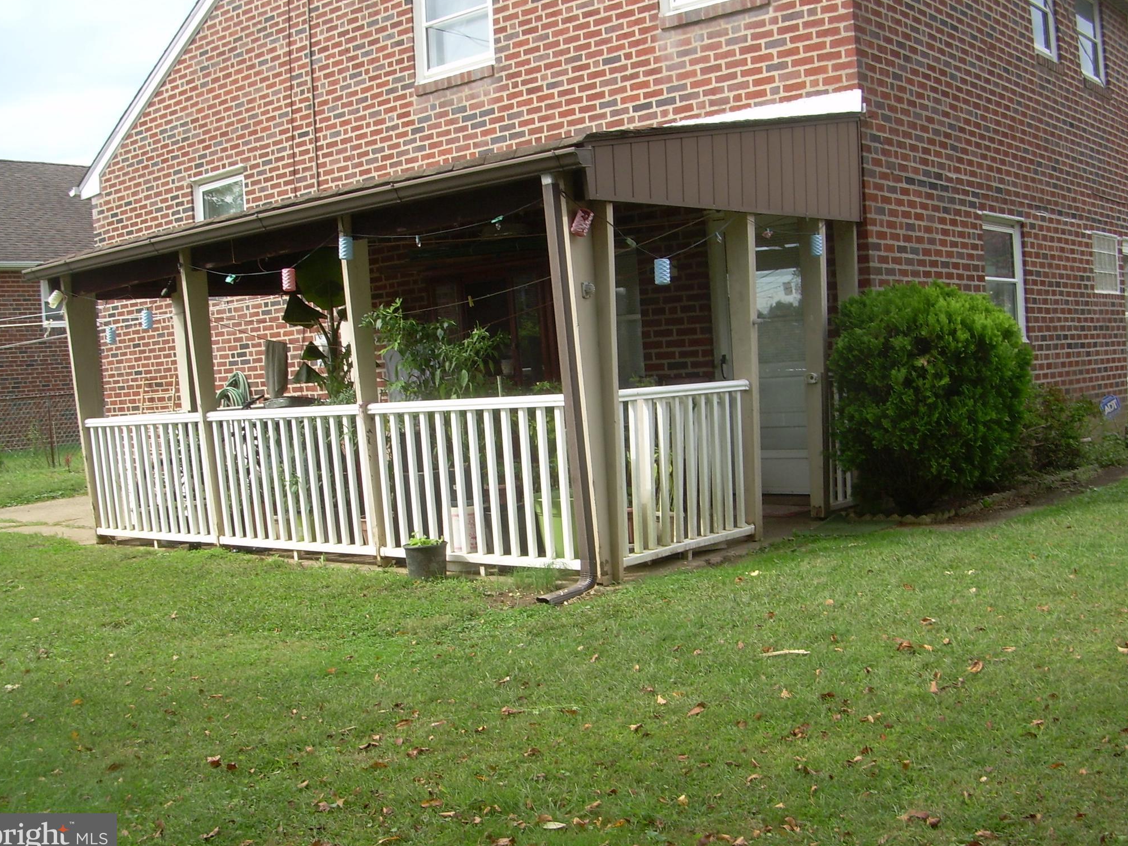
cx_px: 555
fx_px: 1271
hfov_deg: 47.9
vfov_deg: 36.8
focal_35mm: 39
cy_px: 426
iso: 50
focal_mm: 6.3
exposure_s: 1/149
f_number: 4.6
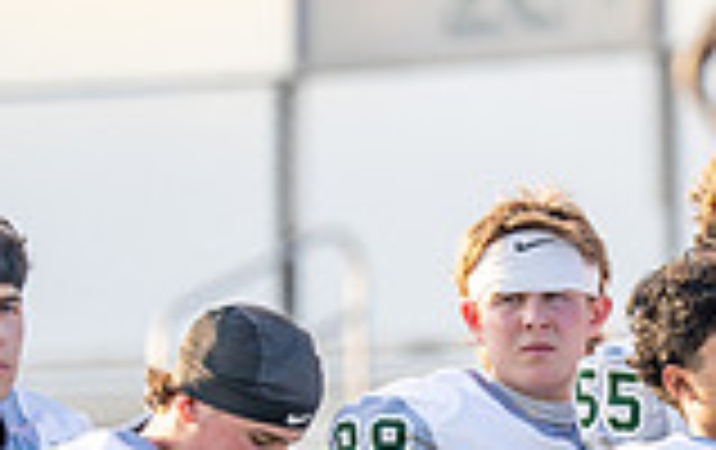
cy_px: 721
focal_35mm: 714
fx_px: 13957
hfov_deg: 2.9
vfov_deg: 1.8
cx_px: 968
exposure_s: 1/2000
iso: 320
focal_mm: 156
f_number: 2.8
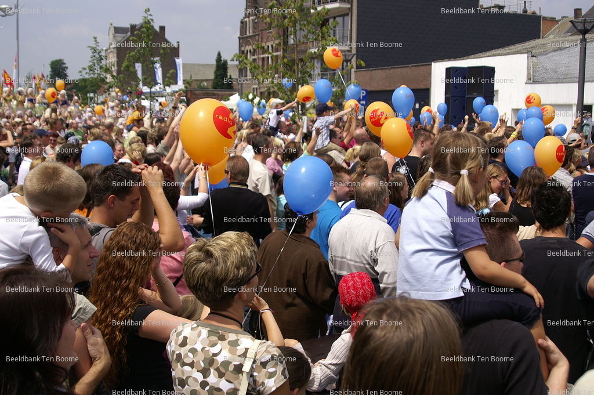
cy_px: 198
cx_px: 297
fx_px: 692
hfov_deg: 46.4
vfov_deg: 31.8
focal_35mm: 42
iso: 100
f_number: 4.5
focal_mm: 28
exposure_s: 1/1500
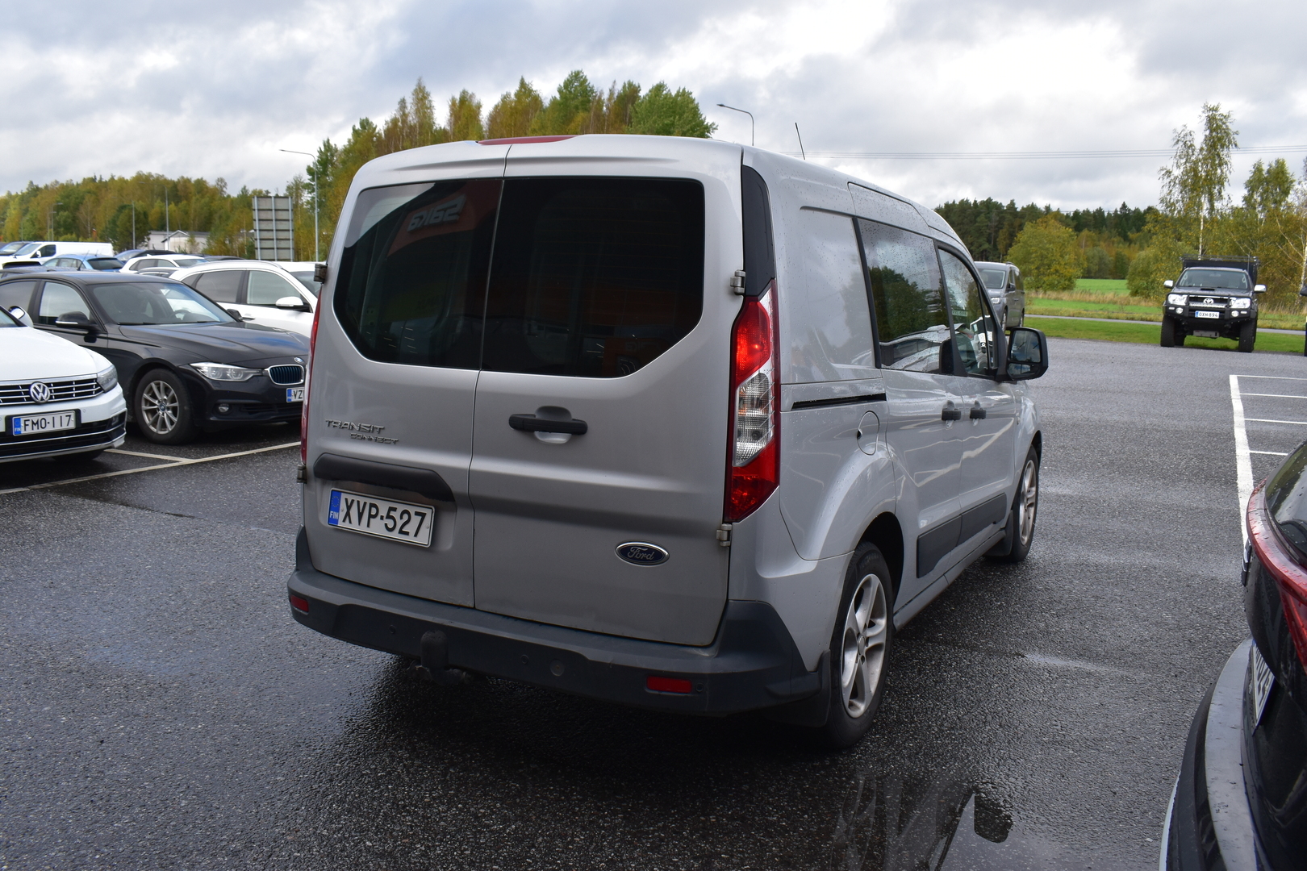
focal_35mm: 30
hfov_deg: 61.9
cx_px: 654
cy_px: 436
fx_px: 1089
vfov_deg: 43.6
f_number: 11
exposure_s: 1/350
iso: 400
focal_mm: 20
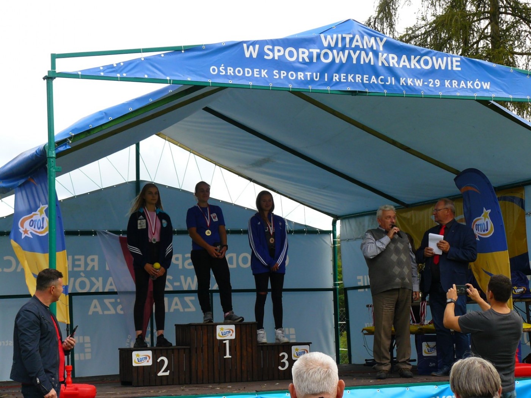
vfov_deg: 17.2
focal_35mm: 86
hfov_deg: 22.8
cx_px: 266
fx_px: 1319
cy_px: 199
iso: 100
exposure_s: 1/160
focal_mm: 14.3
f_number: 4
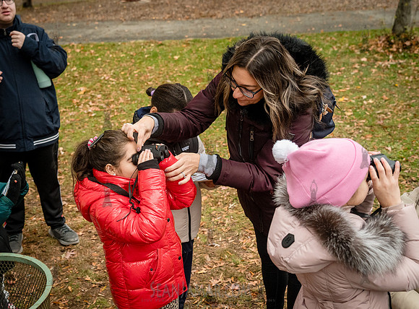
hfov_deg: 40.4
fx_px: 567
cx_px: 171
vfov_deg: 30.5
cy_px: 158
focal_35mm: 47
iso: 4000
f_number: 4
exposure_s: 1/640
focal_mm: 35
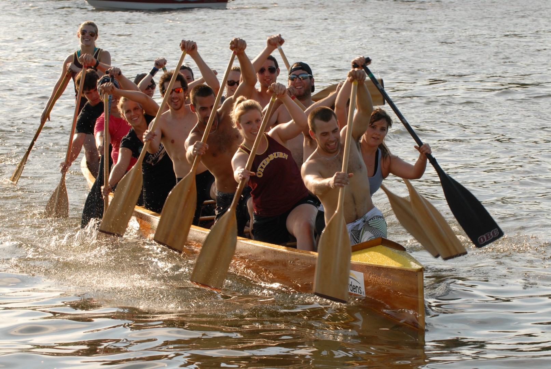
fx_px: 2529
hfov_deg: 12.4
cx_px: 276
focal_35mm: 165
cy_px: 184
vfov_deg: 8.3
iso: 200
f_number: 9
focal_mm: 110
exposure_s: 1/200
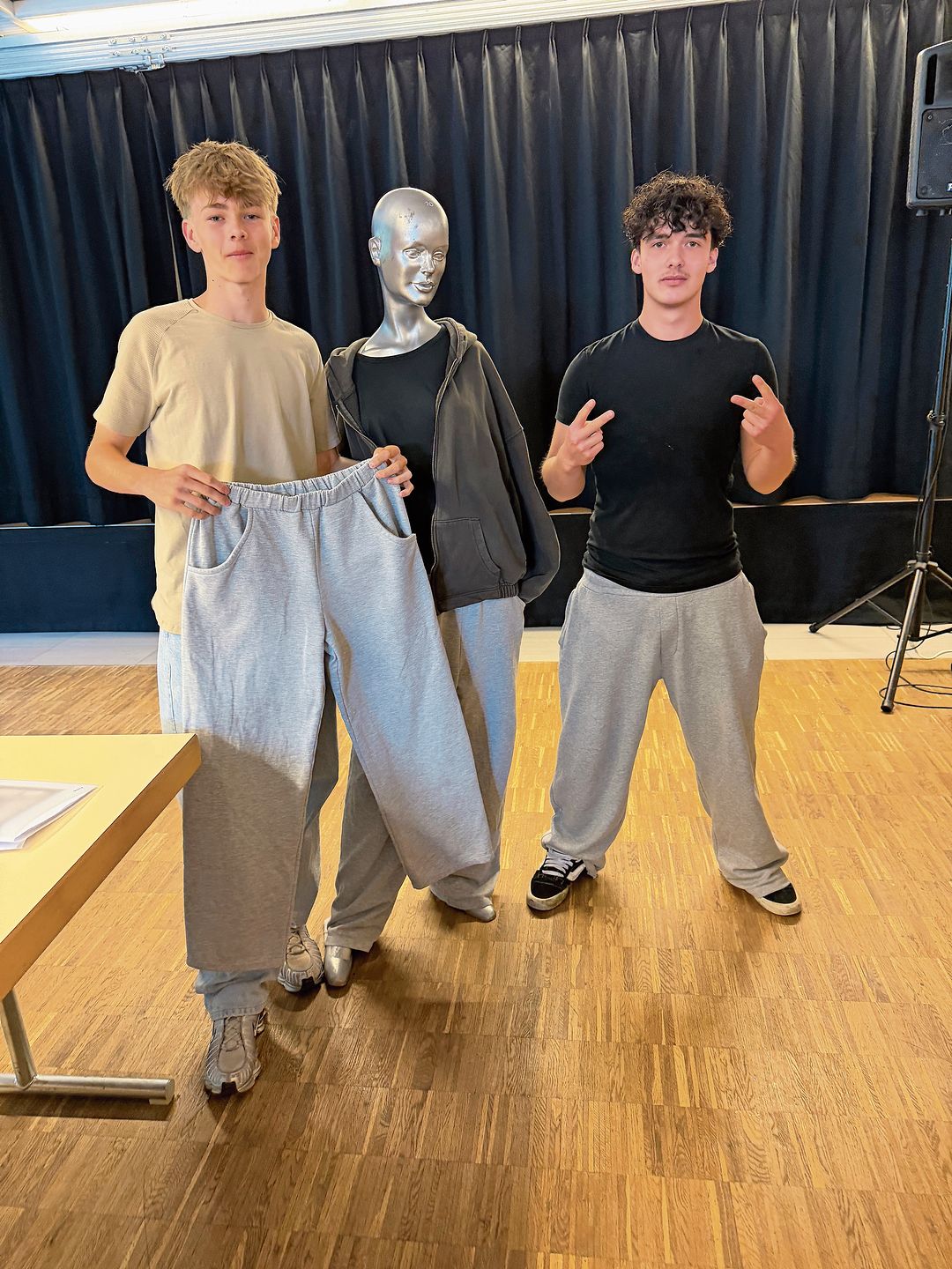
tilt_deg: -18.3
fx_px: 880
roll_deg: +3.0
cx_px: 476
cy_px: 634
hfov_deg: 56.8
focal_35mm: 24
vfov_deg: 71.6
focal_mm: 6.76
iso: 400
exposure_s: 1/50
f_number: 1.78
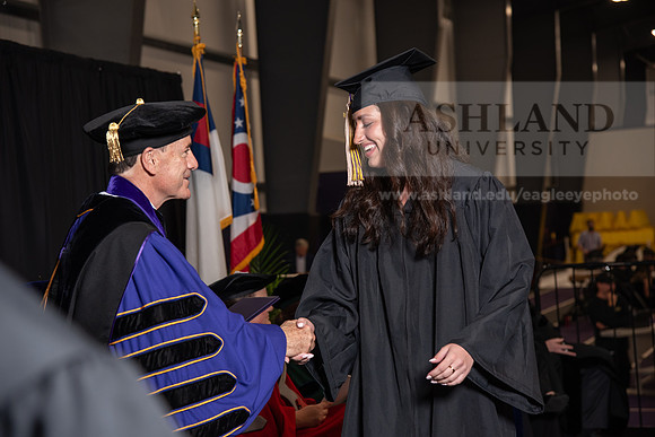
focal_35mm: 85
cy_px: 218
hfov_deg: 23.9
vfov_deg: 16.1
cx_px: 328
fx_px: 1547
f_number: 5
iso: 1000
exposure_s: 1/200
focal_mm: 85
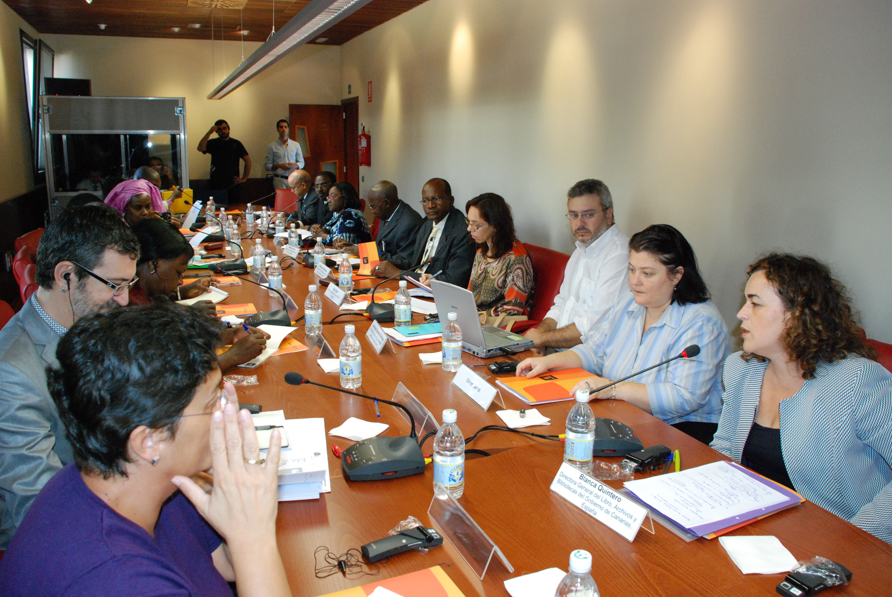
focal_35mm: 28
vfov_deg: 46.5
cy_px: 295
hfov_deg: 65.4
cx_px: 446
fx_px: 695
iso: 1250
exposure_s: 1/100
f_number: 5.6
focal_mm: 18
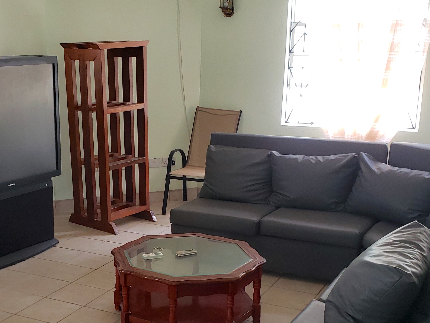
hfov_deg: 36.4
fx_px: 646
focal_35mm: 52
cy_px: 255
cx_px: 141
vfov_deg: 27.5
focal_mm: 4.3
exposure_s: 1/40
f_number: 2.4
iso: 100
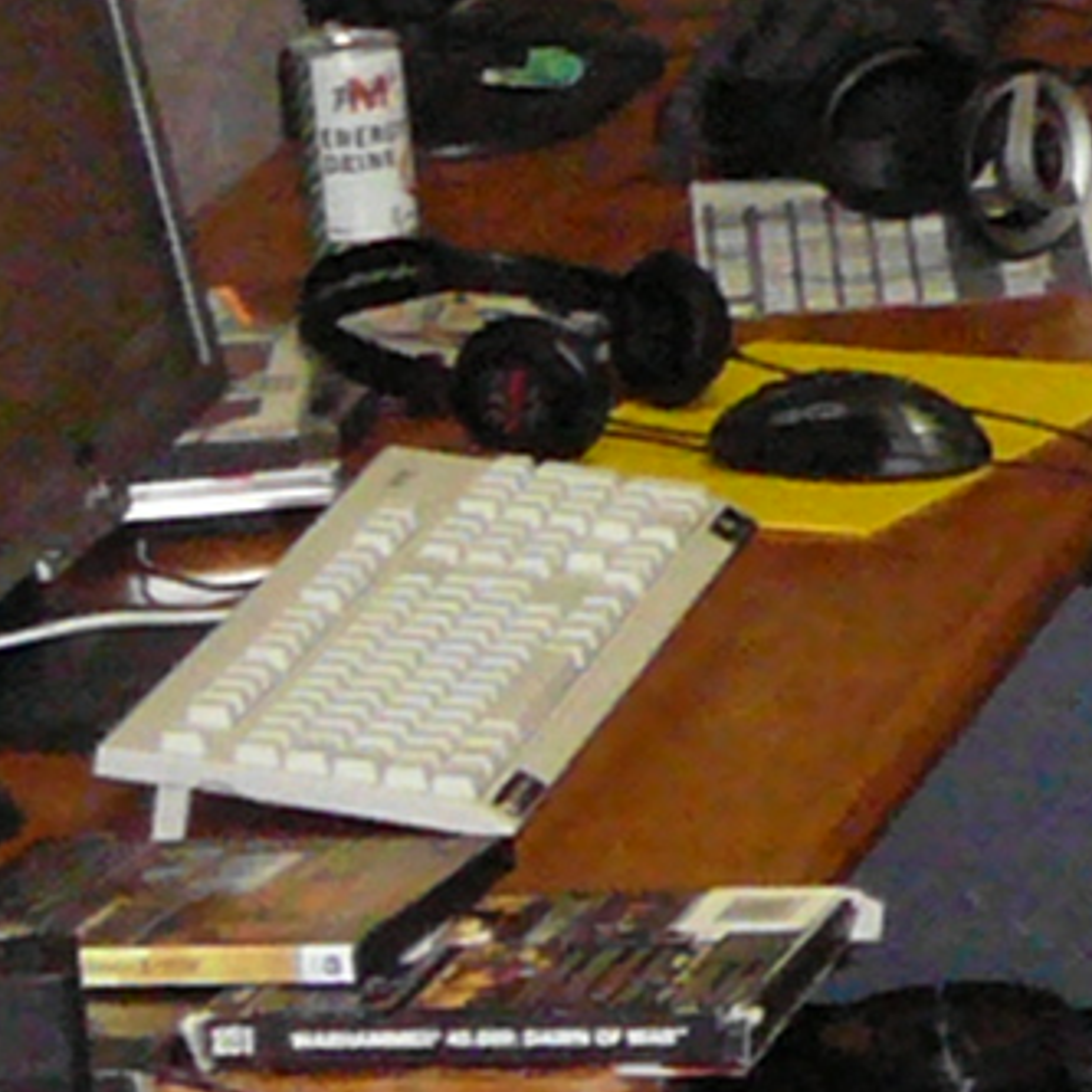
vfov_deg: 7.4
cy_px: 600
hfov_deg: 6.8
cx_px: 3004
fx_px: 8494
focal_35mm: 238
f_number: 2.8
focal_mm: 5.2
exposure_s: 1/30
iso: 400
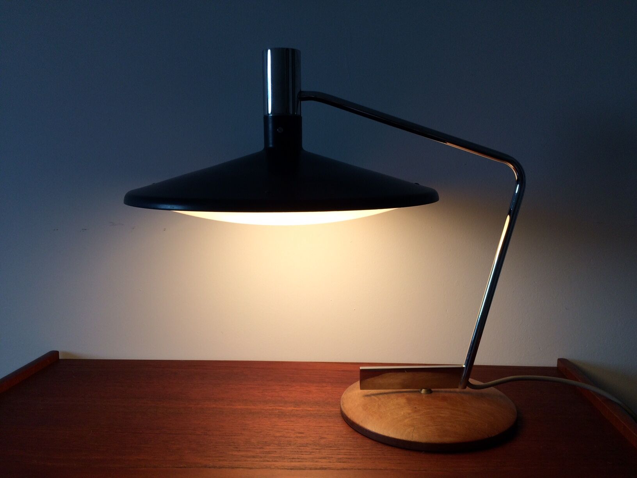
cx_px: 318
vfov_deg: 48.2
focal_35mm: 29
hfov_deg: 61.7
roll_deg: +0.3
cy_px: 239
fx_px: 534
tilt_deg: -6.9
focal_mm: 4.15
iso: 40
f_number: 2.2
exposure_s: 1/50
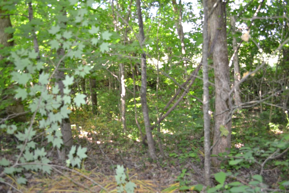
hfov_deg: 67.4
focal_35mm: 27
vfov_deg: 47.9
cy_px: 96
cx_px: 144
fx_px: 217
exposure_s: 1/60
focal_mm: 18
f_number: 4
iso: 400
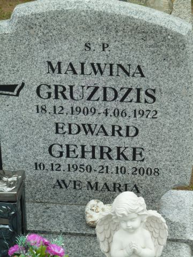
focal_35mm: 96
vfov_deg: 20.4
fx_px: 714
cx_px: 96
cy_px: 128
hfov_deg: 15.4
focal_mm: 15.8
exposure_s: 1/200
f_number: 4.3
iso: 80
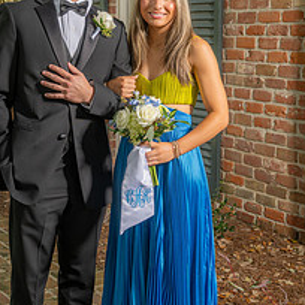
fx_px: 728
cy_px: 133
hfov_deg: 23.6
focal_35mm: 73
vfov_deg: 23.7
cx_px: 129
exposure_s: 1/160
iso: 100
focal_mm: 39
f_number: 5.6
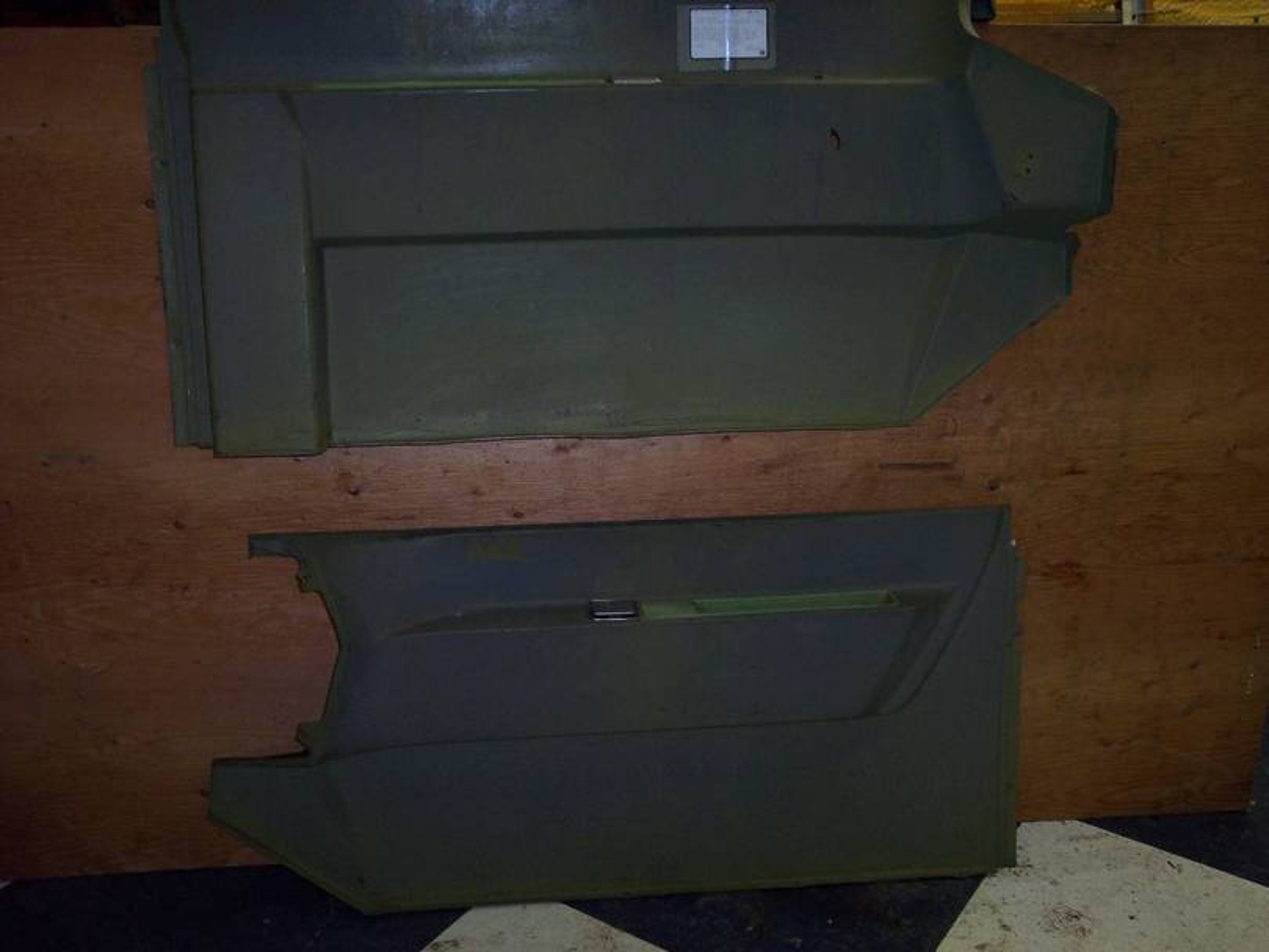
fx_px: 1393
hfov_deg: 49.0
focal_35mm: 38
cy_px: 476
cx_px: 634
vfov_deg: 37.7
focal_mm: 8
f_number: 2.8
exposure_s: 1/30
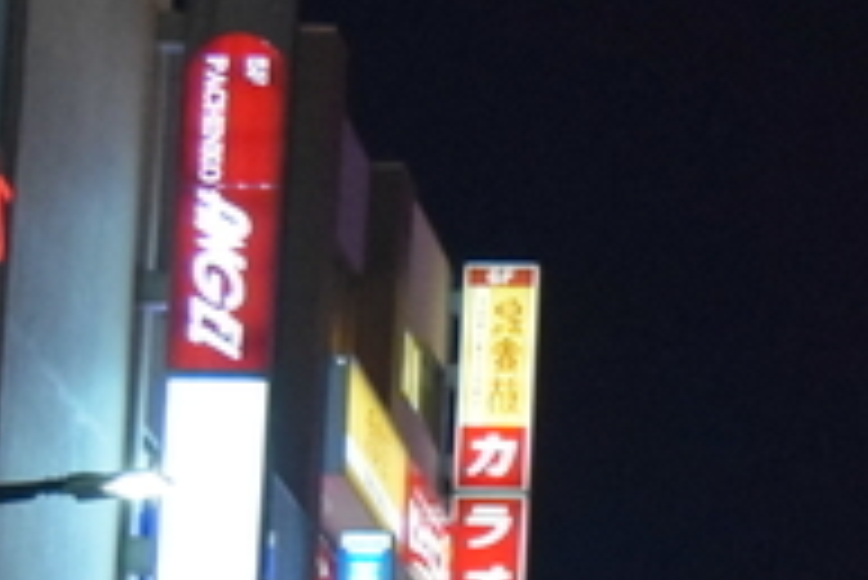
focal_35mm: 214
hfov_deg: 9.4
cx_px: 1147
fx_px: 5166
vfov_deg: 6.3
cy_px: 922
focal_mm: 23
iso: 3200
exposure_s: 1/250
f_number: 3.8
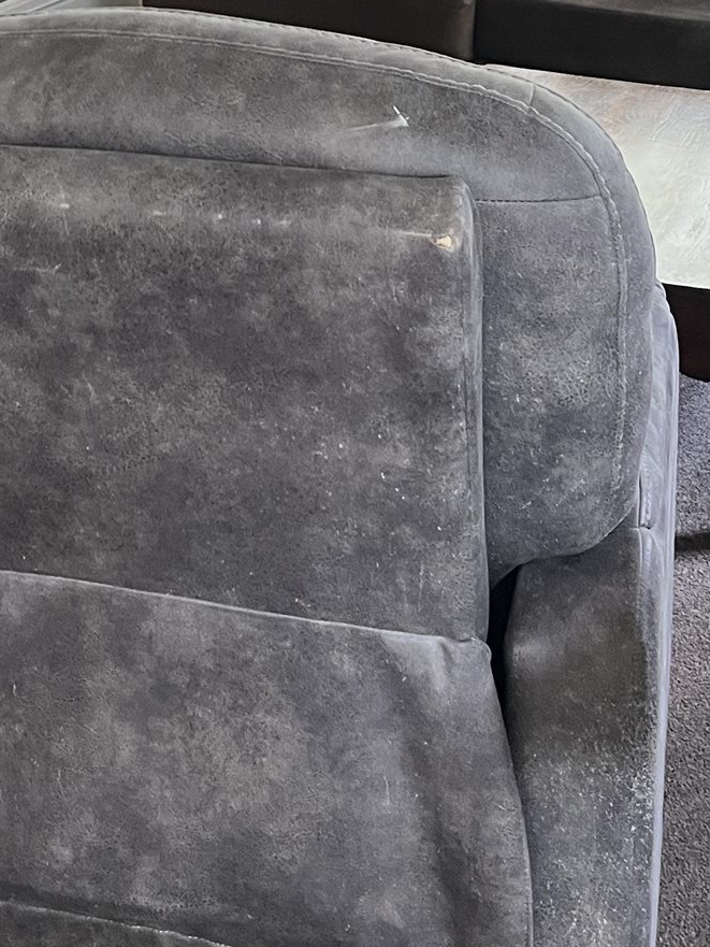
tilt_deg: -11.3
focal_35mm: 68
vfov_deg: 26.1
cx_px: 171
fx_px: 1859
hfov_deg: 21.4
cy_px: -128
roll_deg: +2.2
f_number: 1.6
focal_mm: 5.1
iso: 125
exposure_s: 1/69
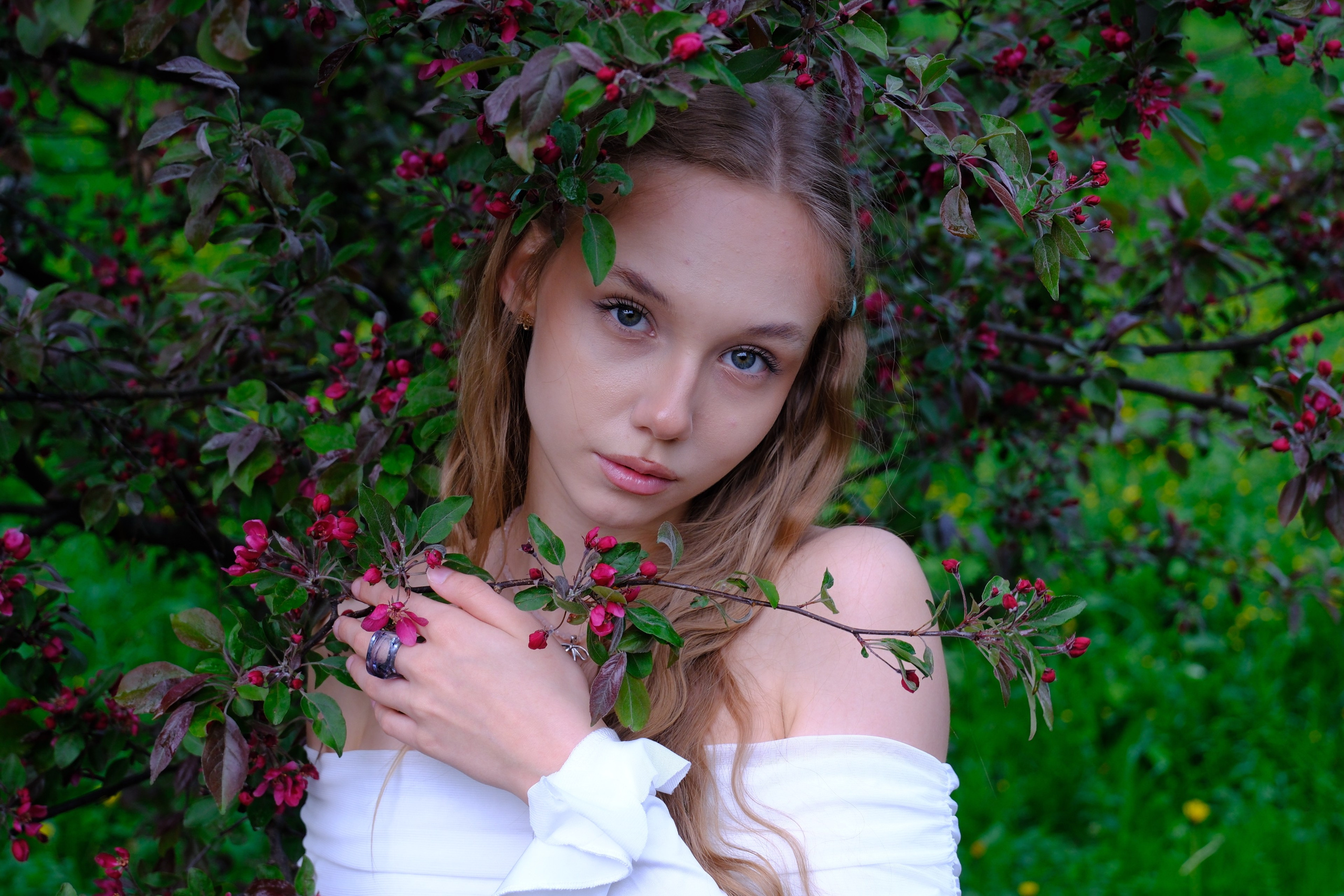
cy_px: 448
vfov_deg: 20.9
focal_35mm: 65
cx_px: 672
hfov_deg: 31.0
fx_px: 2427
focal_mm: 43.2
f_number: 4.5
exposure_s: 1/80
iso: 320
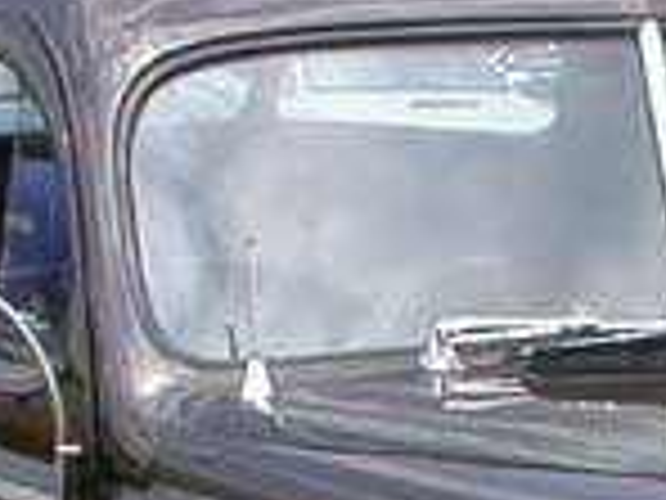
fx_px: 3944
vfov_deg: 7.1
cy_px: 815
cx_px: 693
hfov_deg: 9.6
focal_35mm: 205
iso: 100
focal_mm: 7.85
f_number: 6
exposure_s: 1/226
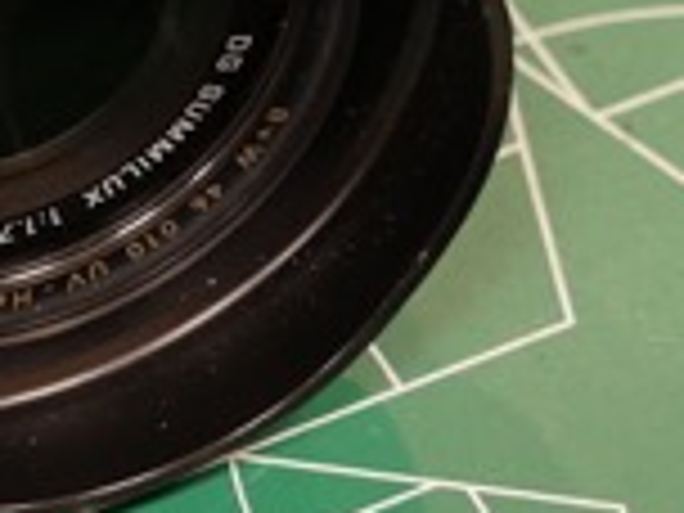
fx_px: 4564
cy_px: 122
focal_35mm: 231
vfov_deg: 6.4
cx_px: 36
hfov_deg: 8.5
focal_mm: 22
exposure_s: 1/60
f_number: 2.8
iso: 500
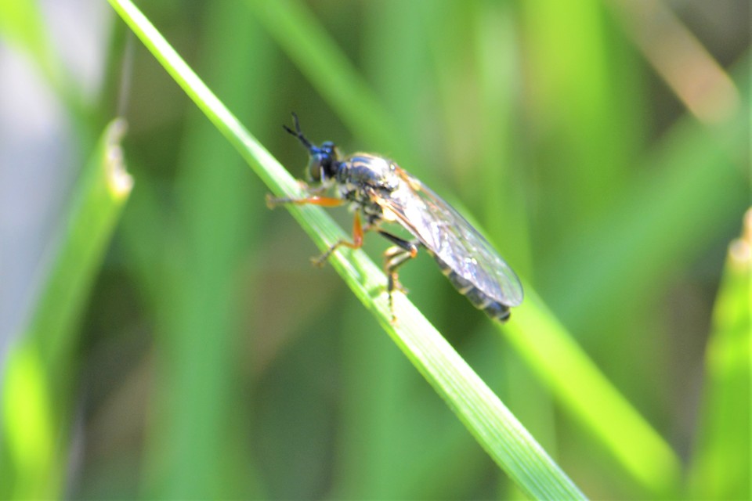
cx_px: 376
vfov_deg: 3.1
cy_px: 250
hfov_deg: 4.6
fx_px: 9399
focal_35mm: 450
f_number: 6.3
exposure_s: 1/125
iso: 400
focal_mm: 300
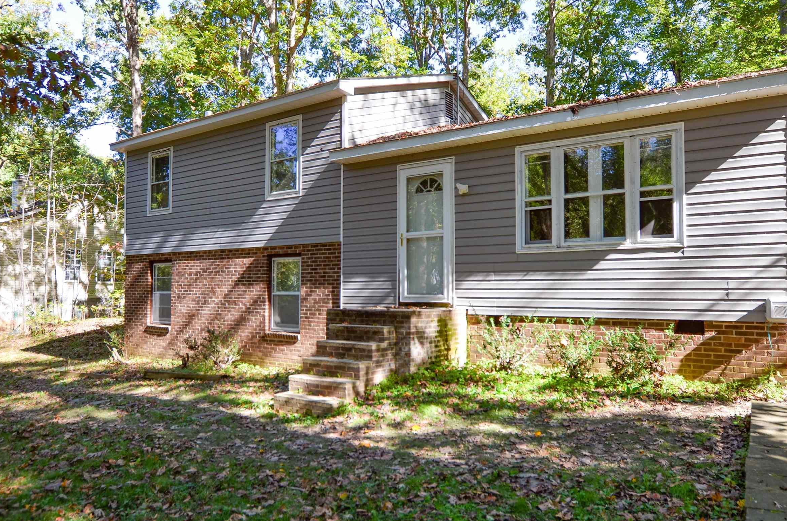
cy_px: 275
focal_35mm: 26
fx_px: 560
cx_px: 380
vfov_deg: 49.9
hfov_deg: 70.2
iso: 100
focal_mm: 13
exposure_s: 1/100
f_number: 5
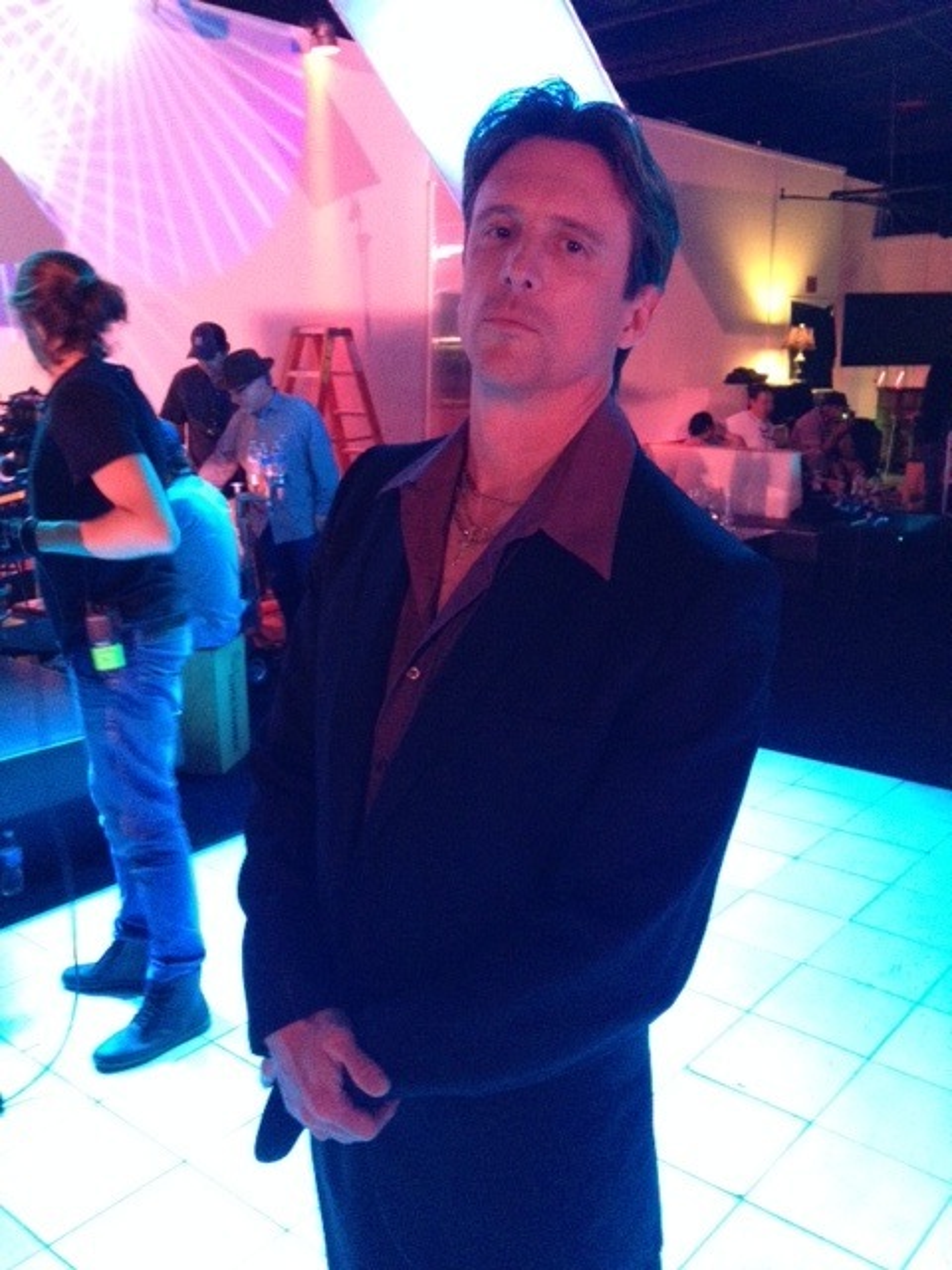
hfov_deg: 40.7
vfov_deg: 52.6
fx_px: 1283
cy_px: 635
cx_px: 476
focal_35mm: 35
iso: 500
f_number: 2.4
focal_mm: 4.28
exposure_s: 1/15
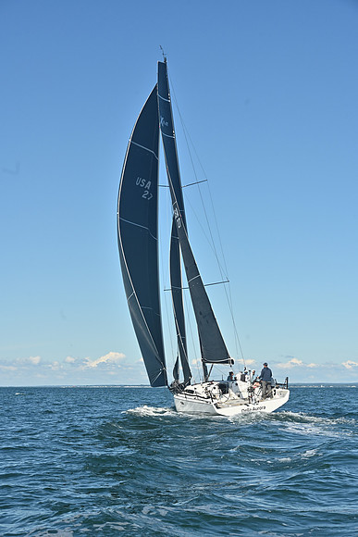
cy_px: 268
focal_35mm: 70
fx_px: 1043
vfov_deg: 28.8
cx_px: 179
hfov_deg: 19.5
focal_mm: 70
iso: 250
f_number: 10
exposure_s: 1/1000
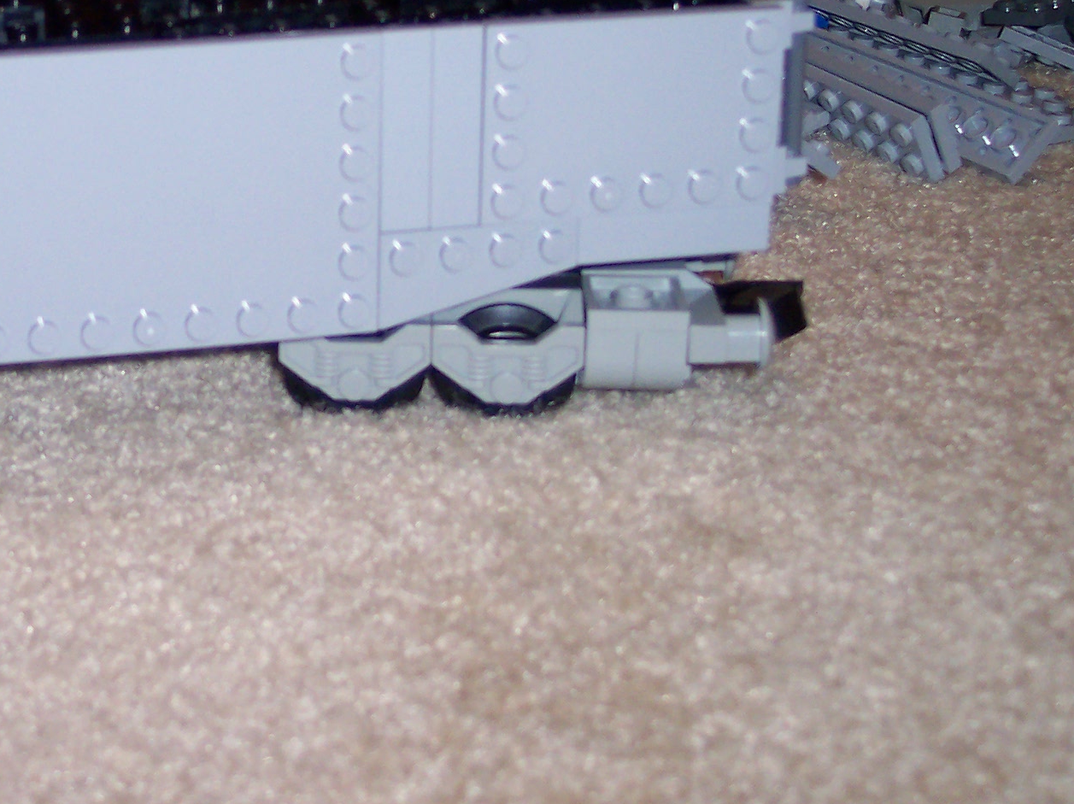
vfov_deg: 18.7
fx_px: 2418
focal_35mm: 78
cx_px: 93
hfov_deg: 24.3
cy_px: 150
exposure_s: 1/30
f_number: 2.8
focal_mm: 8
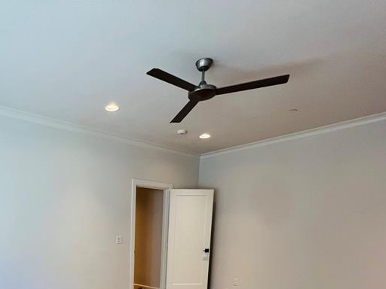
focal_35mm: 26
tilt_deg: -10.4
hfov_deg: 62.8
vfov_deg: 45.1
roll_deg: +0.0
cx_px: 90
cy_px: 287
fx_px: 290
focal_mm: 1.57
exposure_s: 1/120
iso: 100
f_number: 1.8
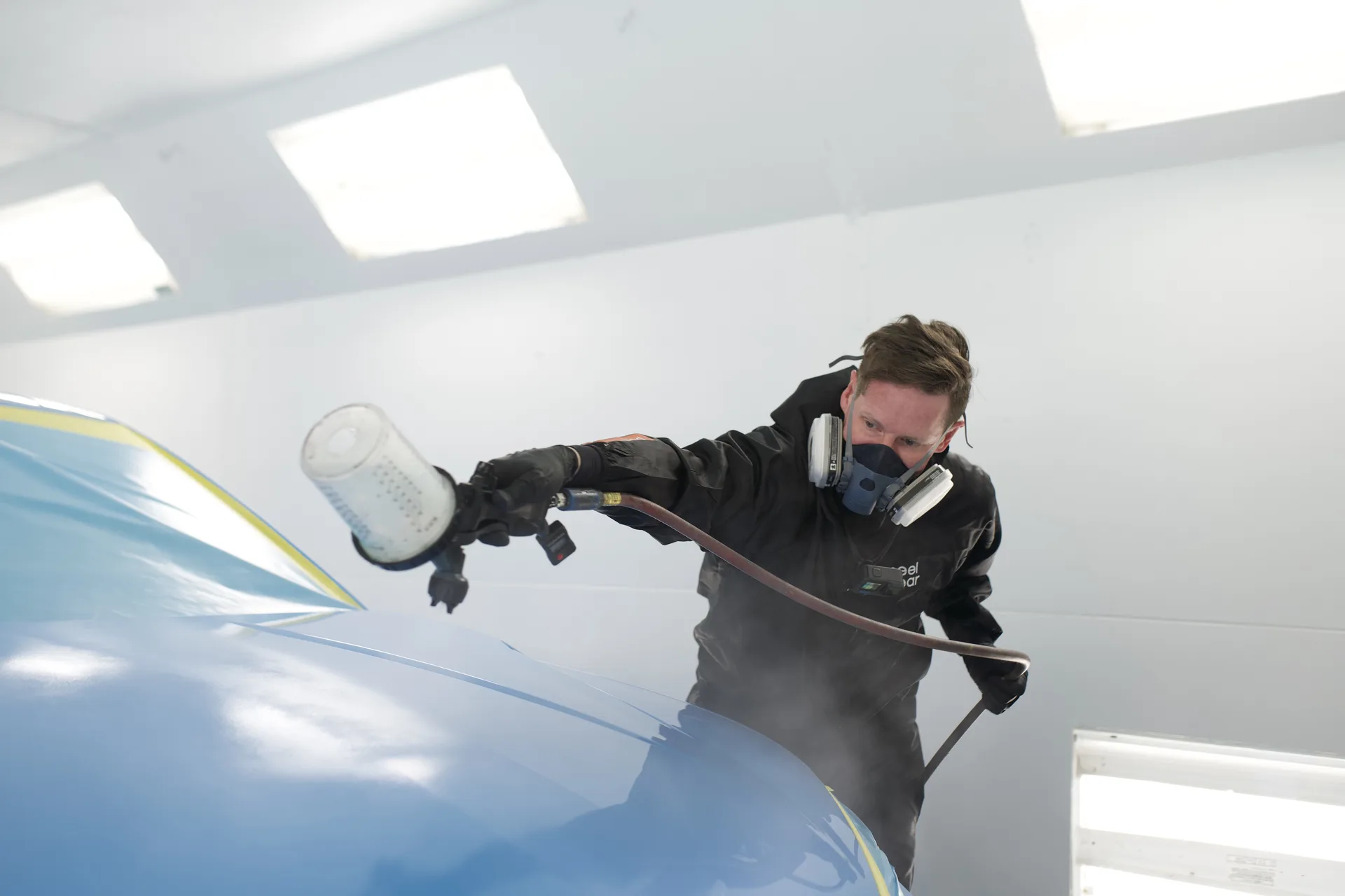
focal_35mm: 35
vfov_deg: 37.9
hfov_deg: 54.4
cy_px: 448
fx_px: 1308
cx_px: 672
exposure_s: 1/200
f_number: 2.5
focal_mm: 35
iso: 640
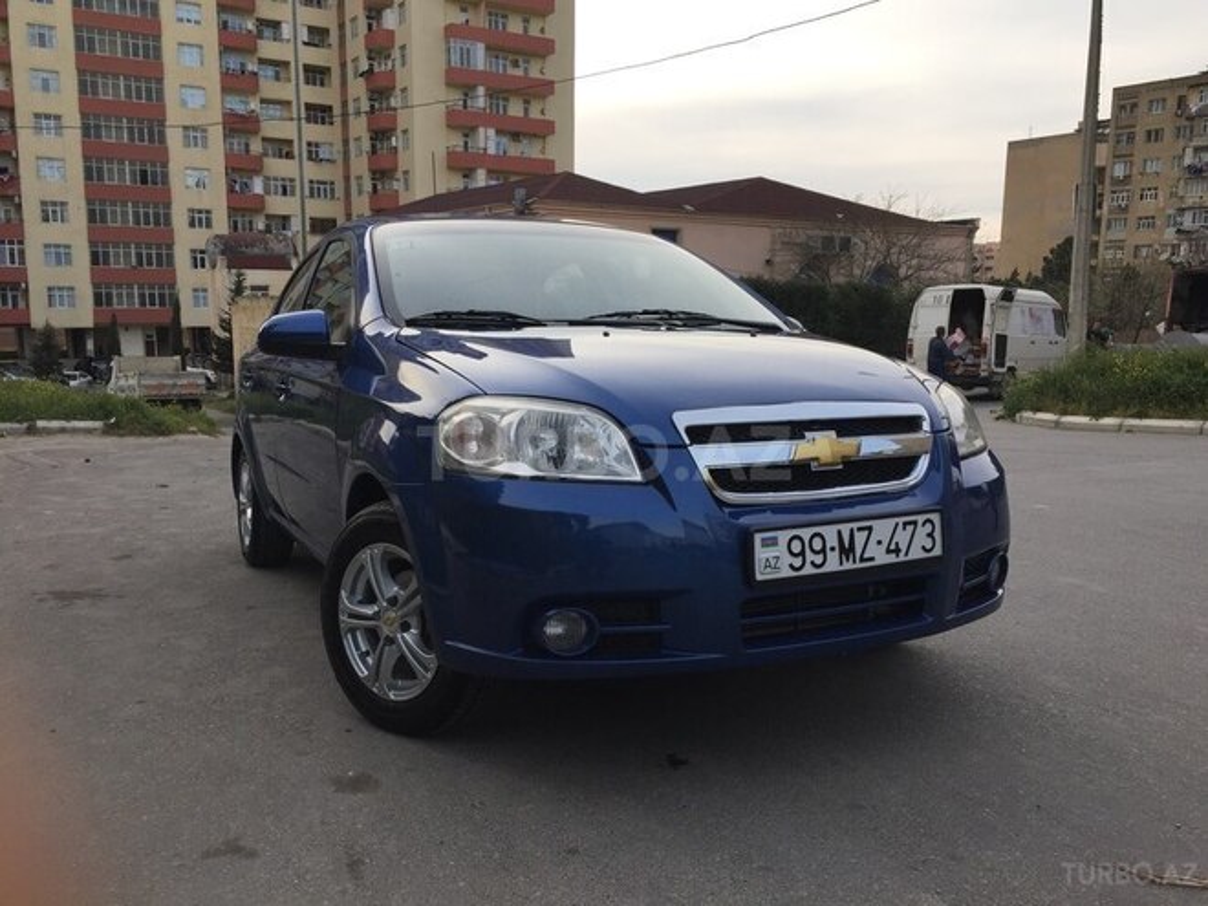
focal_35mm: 29
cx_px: 604
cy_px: 453
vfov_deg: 48.2
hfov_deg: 61.7
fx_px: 1012
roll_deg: +0.0
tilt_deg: -9.2
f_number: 2.2
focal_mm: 4.15
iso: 32
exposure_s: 1/628
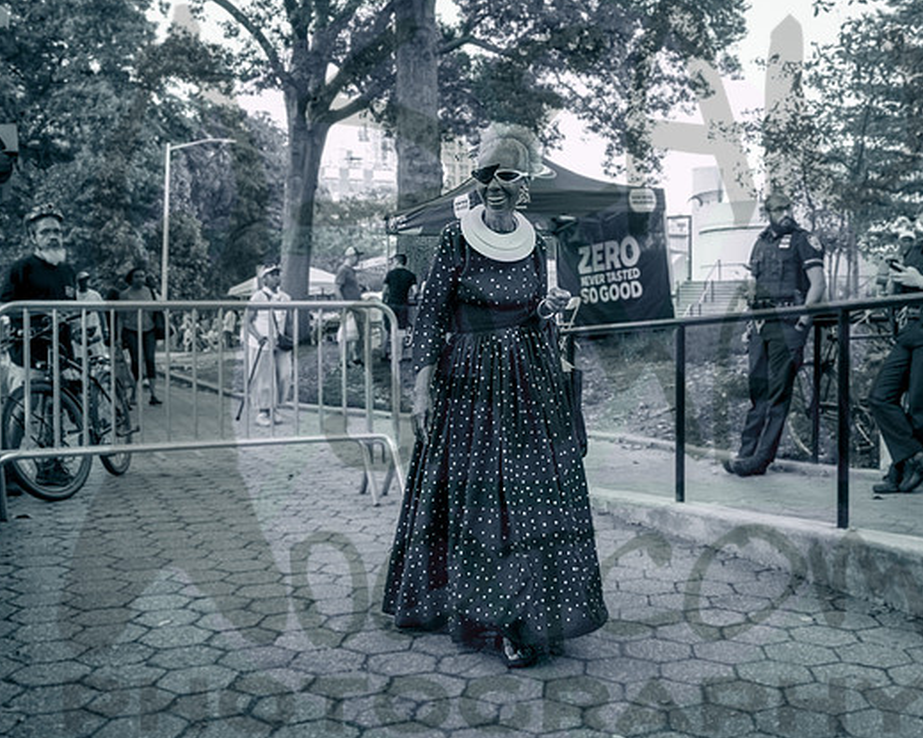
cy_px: 337
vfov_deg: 39.1
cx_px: 514
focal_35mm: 38
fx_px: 1038
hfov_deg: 47.9
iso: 5000
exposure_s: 1/800
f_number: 3.5
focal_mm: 28
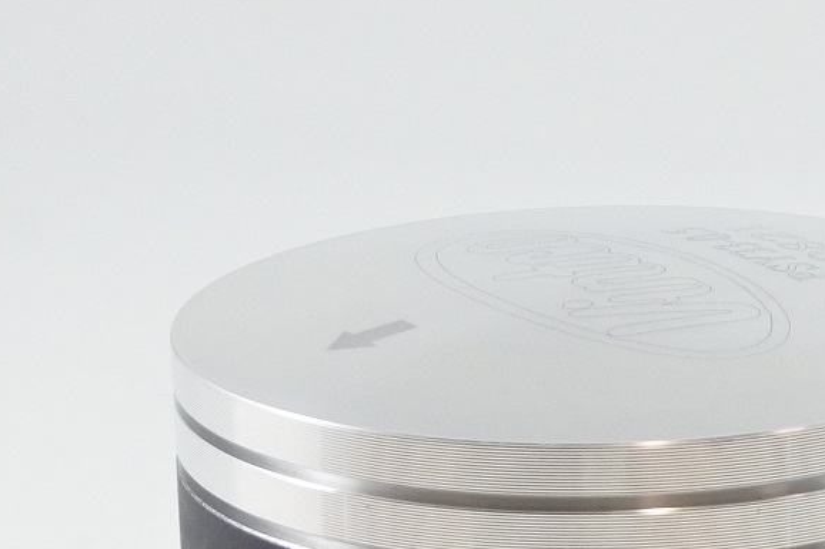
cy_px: 722
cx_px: 606
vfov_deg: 11.7
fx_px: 2612
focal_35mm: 114
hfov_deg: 17.9
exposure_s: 1/125
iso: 560
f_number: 4
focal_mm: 14.3
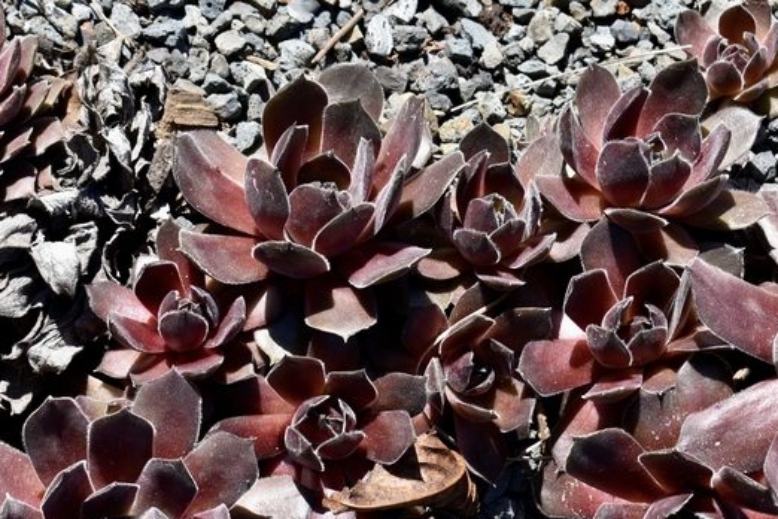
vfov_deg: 8.9
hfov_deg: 13.4
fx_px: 3306
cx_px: 453
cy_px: 475
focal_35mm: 153
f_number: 8
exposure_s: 1/250
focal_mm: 52
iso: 200
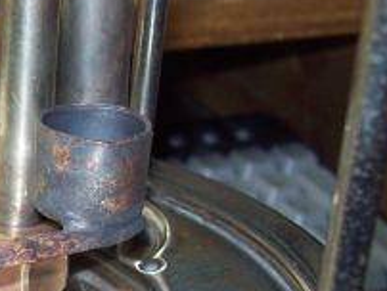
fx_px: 1276
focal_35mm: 114
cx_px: -144
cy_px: 306
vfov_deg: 12.8
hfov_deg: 16.2
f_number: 2.7
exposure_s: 1/64
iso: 80
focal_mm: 6
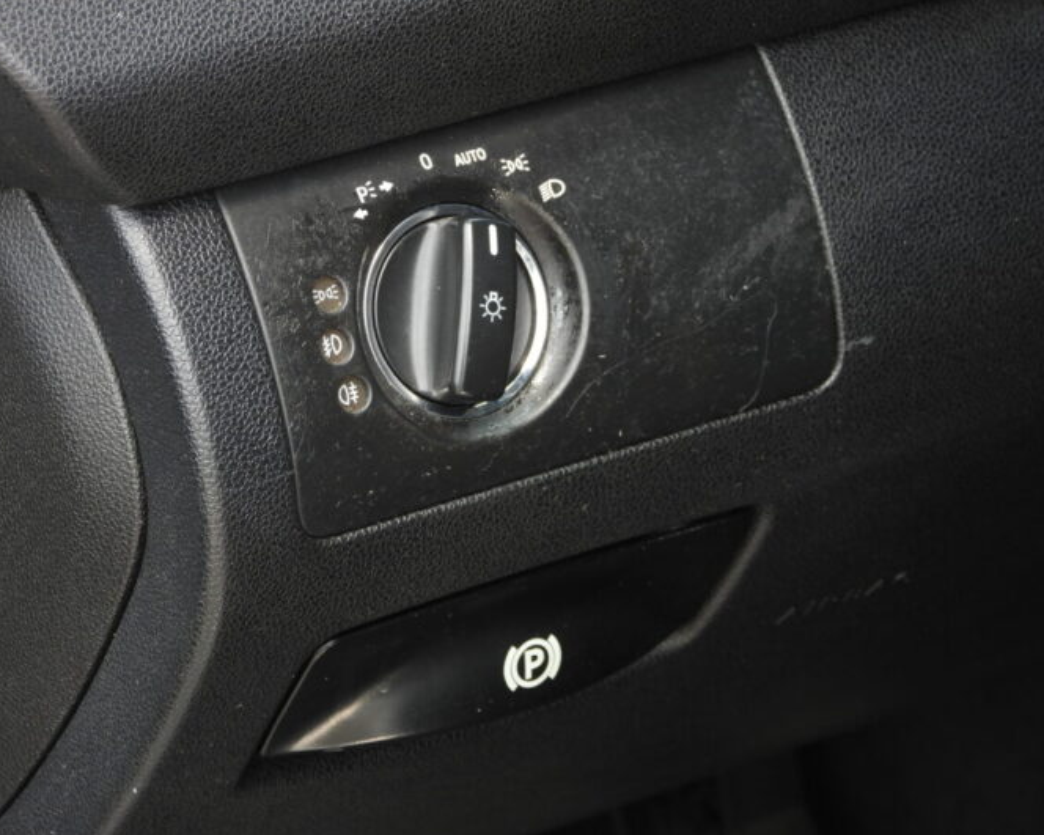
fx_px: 5499
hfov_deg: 10.8
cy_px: 418
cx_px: 535
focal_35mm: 178
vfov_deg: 8.7
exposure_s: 1/60
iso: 100
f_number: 4
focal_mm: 30.5
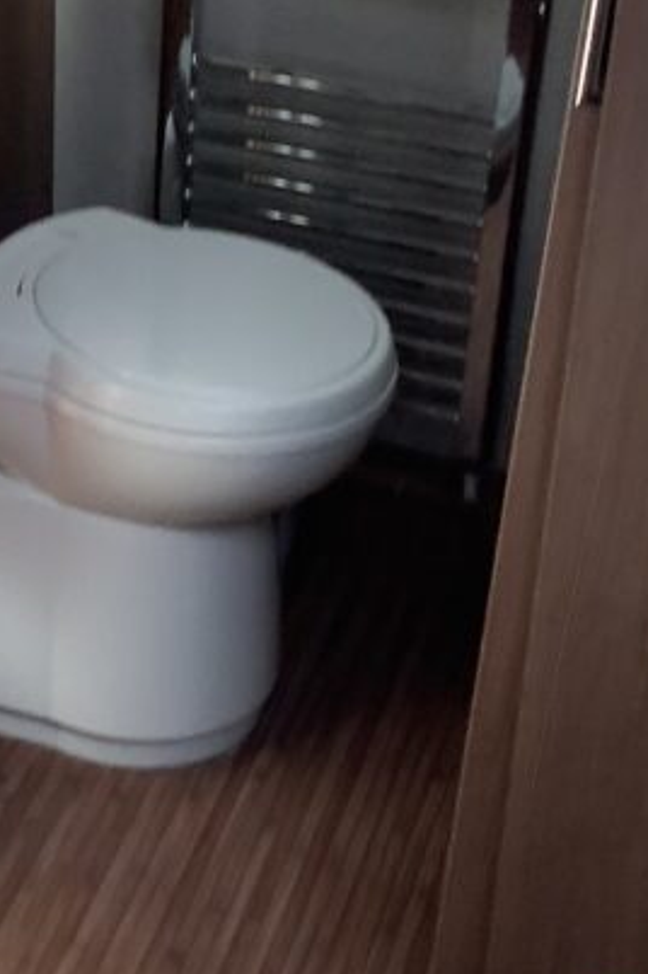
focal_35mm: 82
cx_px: -174
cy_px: 382
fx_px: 2218
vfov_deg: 24.7
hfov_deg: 15.9
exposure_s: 1/120
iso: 25
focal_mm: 3.3
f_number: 2.4
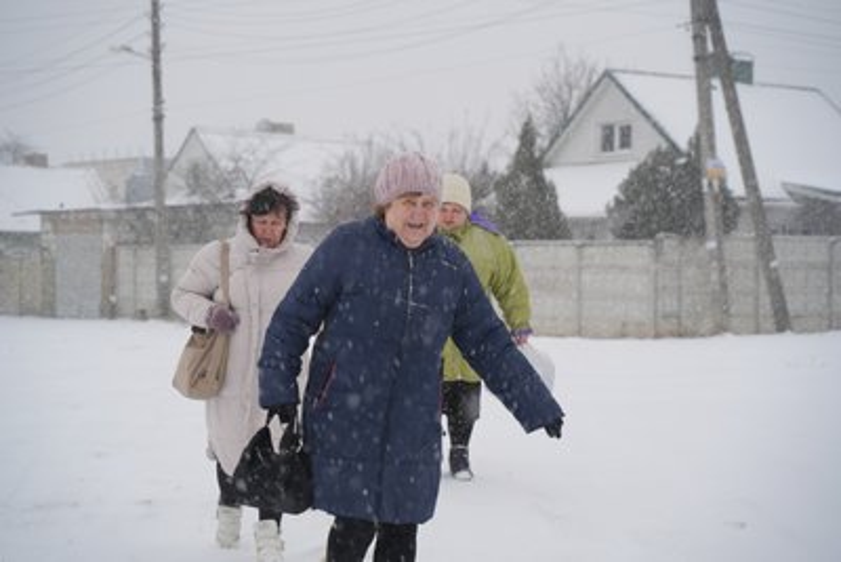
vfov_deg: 18.2
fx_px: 1753
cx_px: 420
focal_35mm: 75
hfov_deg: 27.0
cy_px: 281
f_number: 4.5
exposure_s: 1/200
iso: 100
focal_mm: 75
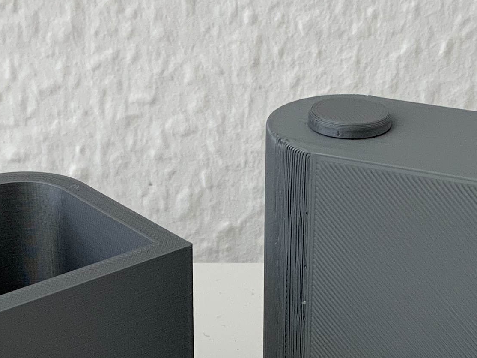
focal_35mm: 105
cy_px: 379
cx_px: 248
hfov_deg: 18.7
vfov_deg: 13.8
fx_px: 1447
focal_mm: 3
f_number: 1.8
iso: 64
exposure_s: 1/120
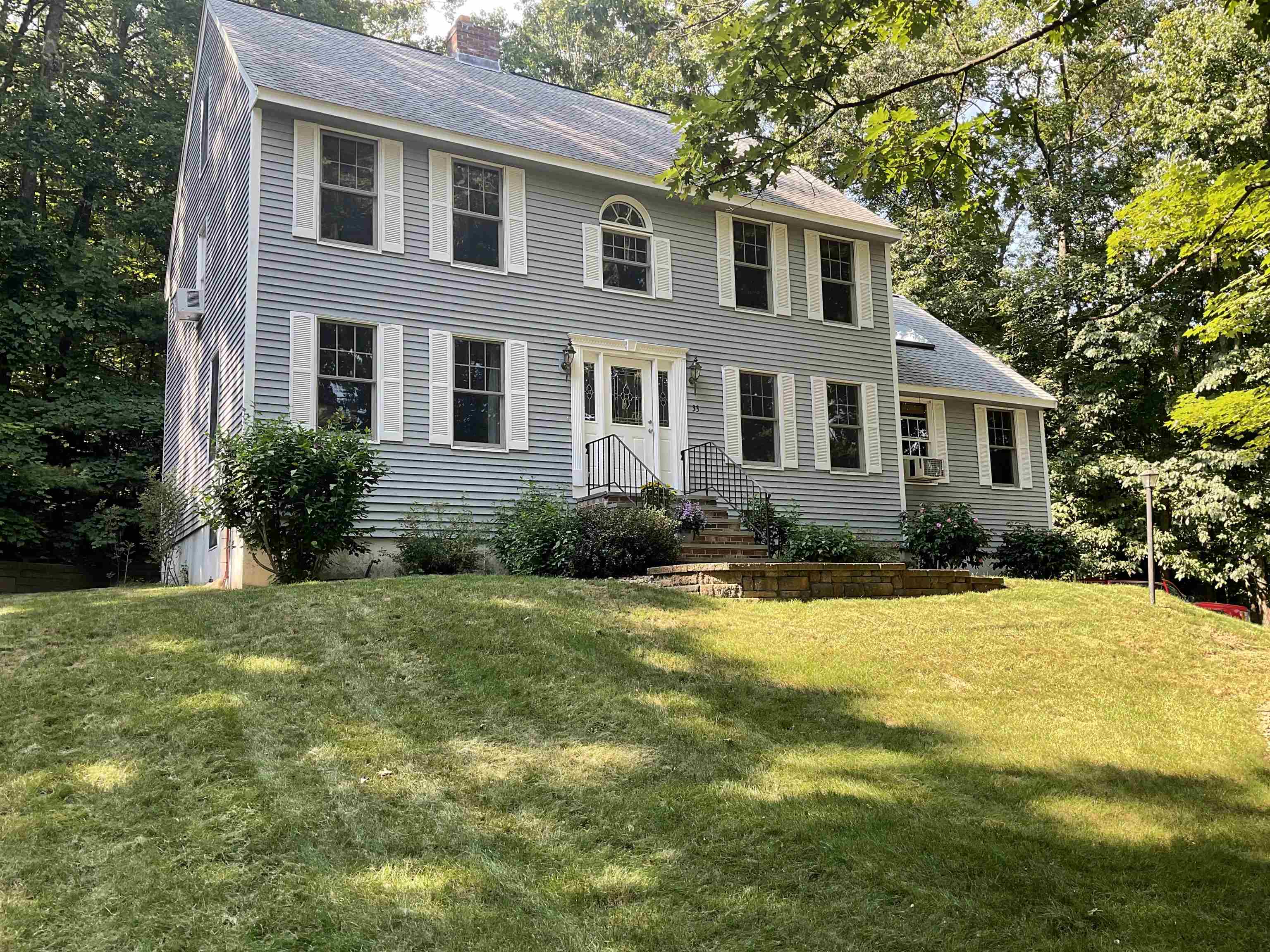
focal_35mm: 29
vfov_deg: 48.2
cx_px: 635
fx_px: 1064
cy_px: 476
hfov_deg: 61.7
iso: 16
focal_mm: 3
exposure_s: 1/137
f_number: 1.8
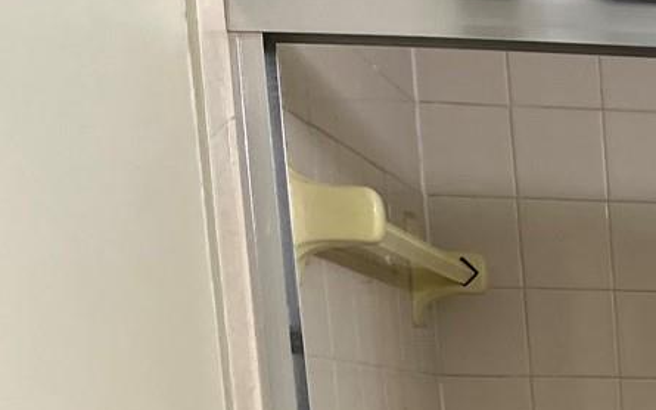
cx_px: 1154
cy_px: 796
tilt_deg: -12.3
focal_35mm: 99
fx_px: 1770
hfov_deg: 17.4
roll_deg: +2.1
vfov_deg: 11.9
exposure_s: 1/120
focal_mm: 5.1
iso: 64
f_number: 1.6
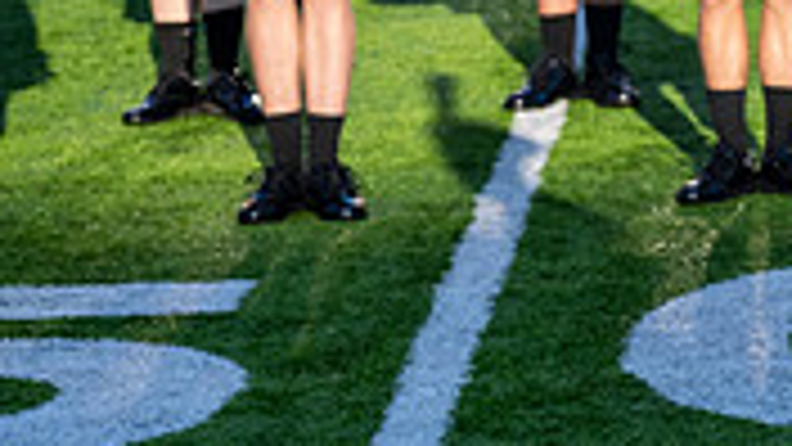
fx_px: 4557
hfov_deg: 9.9
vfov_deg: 5.5
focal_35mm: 217
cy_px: -412
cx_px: 756
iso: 320
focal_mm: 63
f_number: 4
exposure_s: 1/1250
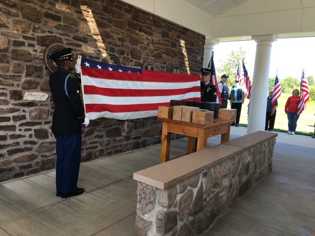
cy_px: 118
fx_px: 264
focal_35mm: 29
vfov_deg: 48.2
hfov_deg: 61.6
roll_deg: -2.1
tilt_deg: -6.1
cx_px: 158
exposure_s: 1/127
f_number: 2.2
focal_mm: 4.15
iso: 25
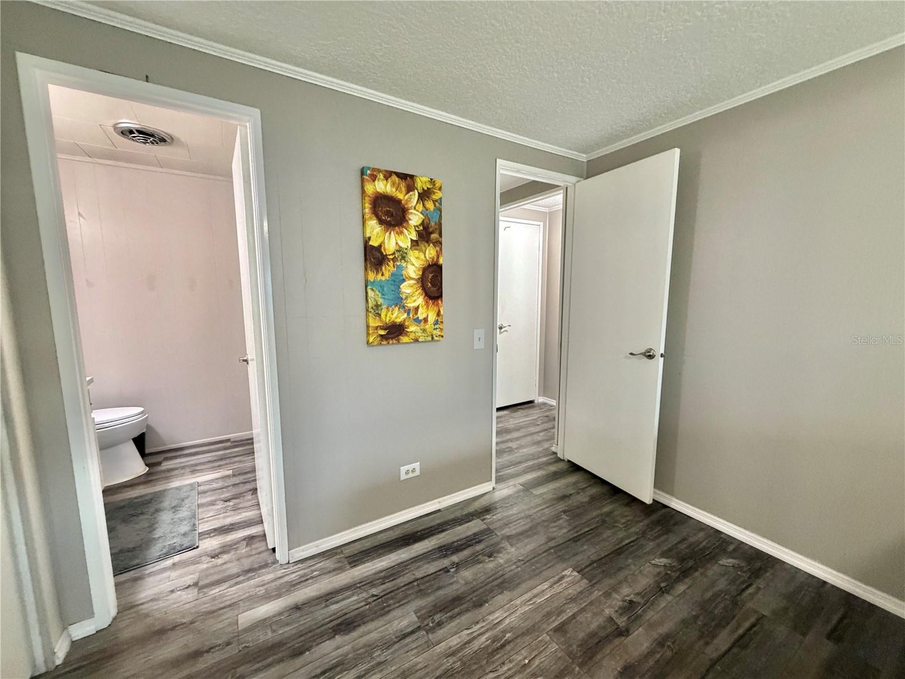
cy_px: 340
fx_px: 366
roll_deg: +2.5
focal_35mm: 14
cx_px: 452
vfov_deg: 85.7
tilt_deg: -9.7
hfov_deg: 102.1
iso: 400
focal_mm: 2.22
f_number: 2.2
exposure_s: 1/60
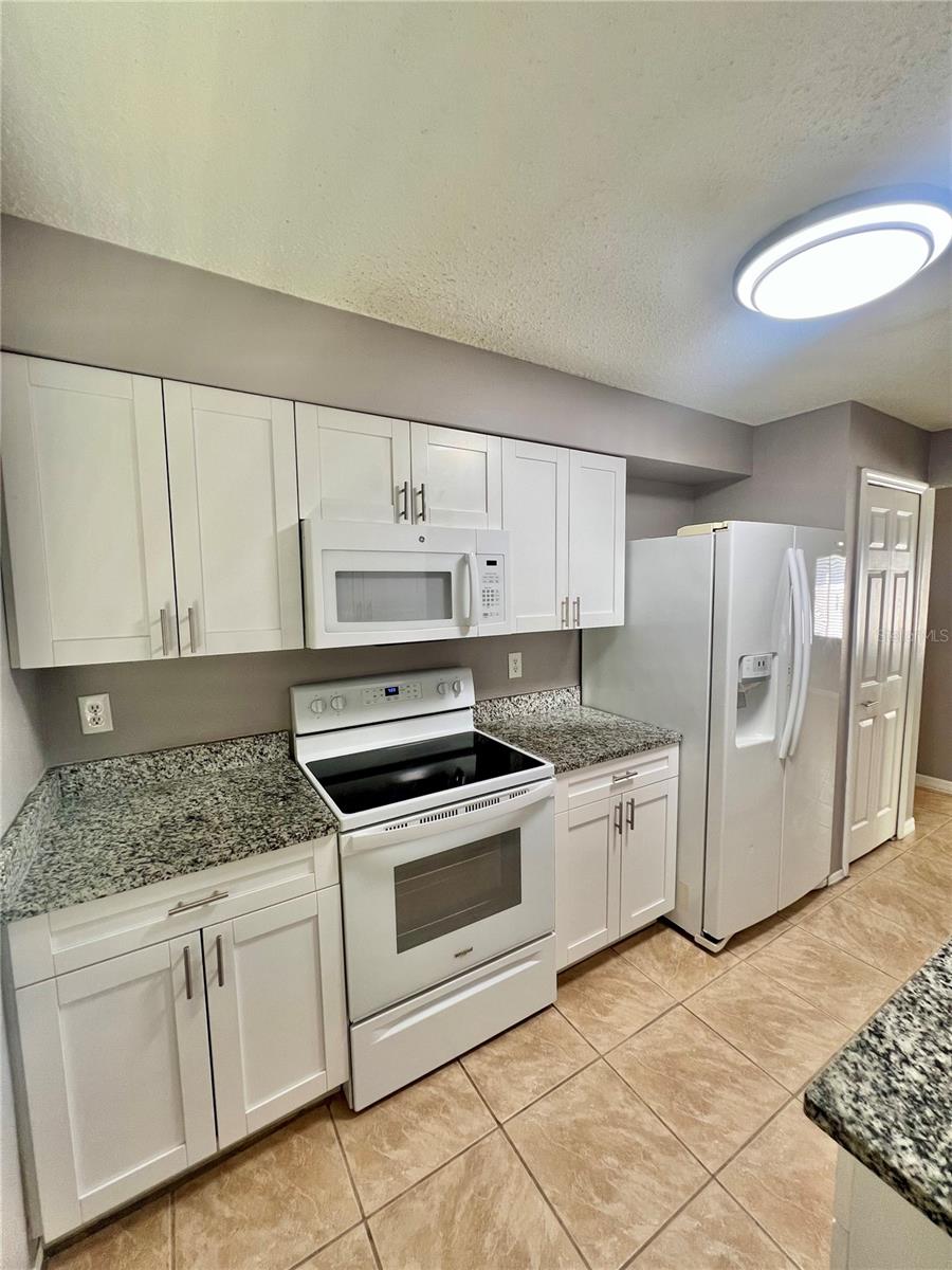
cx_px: 476
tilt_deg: -5.1
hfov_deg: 89.9
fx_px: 477
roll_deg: +0.7
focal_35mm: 13
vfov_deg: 106.2
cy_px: 635
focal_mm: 1.57
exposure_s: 1/68
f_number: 1.8
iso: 80
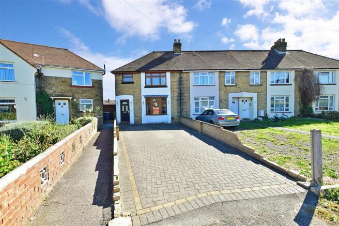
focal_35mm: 15
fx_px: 141
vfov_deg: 77.3
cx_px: 170
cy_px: 113
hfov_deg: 100.4
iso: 320
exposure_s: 1/320
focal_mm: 10
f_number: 9
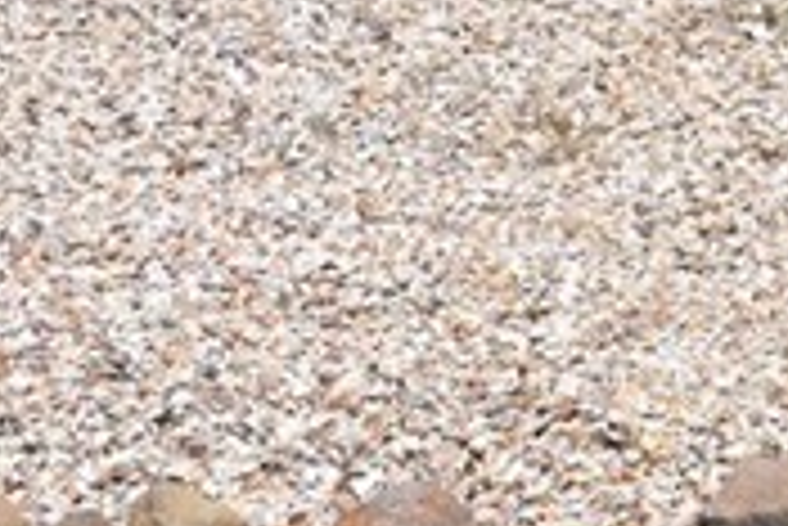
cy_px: -515
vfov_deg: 8.3
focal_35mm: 158
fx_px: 3461
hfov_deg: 11.2
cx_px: 1797
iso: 100
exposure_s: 1/320
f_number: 9
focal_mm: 18
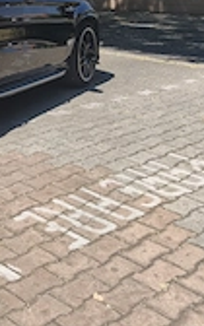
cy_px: 64
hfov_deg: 20.4
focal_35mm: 58
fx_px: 516
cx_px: -62
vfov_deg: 34.0
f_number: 1.65
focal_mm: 6.18
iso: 50
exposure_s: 1/977
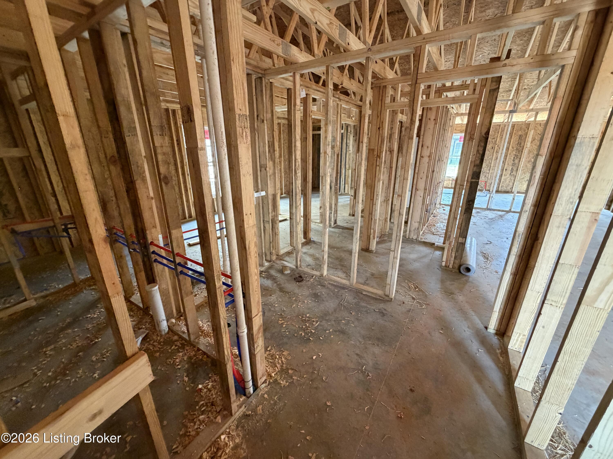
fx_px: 248
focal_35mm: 14
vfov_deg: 85.7
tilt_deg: -17.5
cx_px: 306
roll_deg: -1.6
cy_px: 230
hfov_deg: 102.1
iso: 500
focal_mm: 2.22
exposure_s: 1/60
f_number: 2.2
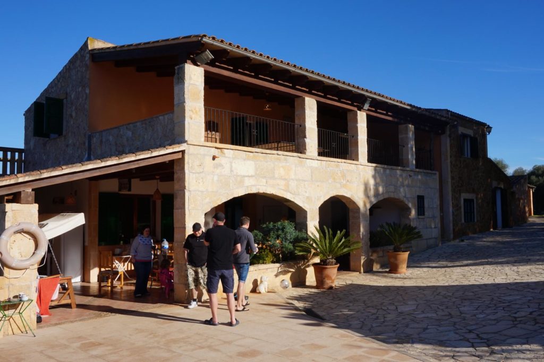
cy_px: 181
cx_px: 272
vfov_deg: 41.7
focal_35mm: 32
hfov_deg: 59.5
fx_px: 476
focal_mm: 21
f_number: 14
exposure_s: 1/100
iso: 100
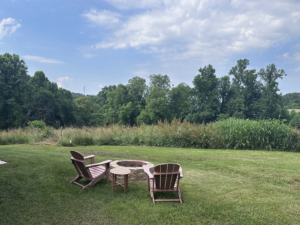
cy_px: 122
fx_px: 260
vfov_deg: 46.8
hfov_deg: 59.3
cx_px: 115
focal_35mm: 30
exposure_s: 1/3717
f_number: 1.78
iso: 80
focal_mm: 6.86
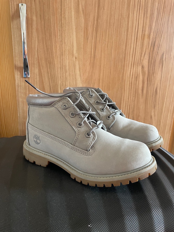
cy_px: 116
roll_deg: -2.0
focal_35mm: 26
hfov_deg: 53.1
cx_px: 87
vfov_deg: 67.3
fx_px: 174
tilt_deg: -15.5
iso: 400
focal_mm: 4.2
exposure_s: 1/60
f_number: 1.6
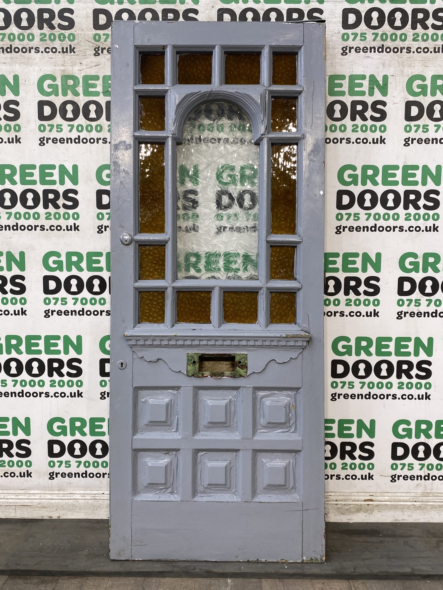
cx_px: 222
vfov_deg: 67.3
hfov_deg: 53.1
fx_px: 444
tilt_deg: -6.6
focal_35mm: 26
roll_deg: -0.3
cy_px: 295
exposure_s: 1/100
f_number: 1.8
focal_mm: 4.25
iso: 40
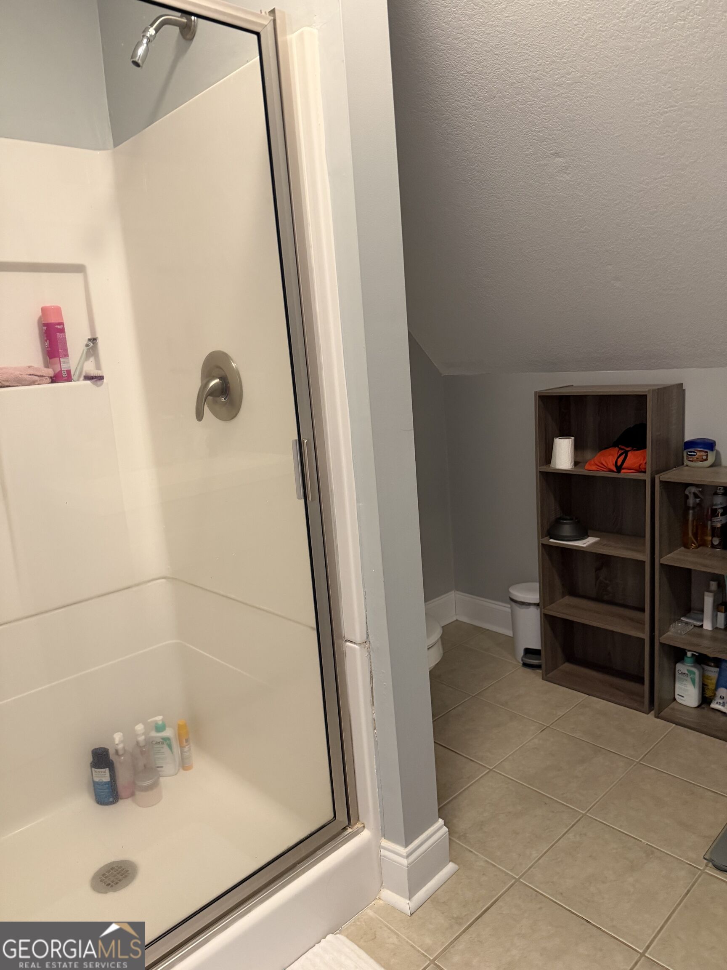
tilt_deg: -9.2
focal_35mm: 24
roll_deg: +5.8
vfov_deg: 71.6
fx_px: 672
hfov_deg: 56.8
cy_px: 485
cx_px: 364
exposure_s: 1/60
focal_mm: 6.76
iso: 500
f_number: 1.78
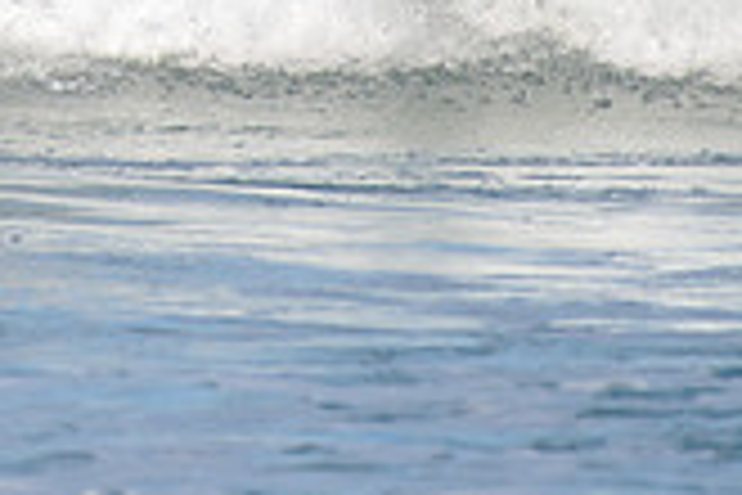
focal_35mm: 2152
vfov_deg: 0.6
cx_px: -127
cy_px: -401
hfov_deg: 1.0
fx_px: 44352
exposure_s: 1/2000
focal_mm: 500
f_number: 5.6
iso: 200
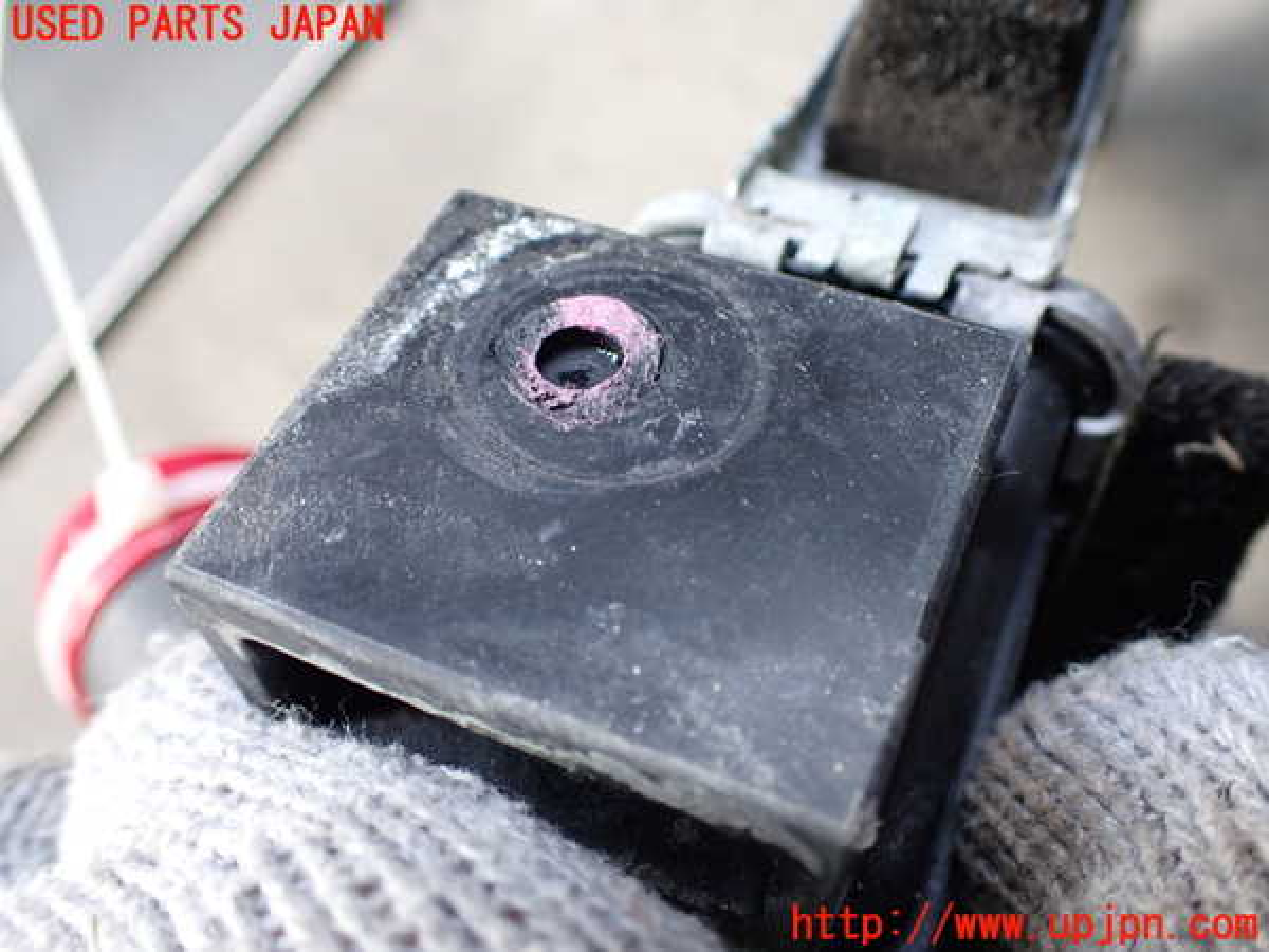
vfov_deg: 46.8
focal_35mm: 30
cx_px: 634
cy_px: 476
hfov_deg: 60.0
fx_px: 1100
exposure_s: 1/125
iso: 250
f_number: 2.3
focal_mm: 5.4
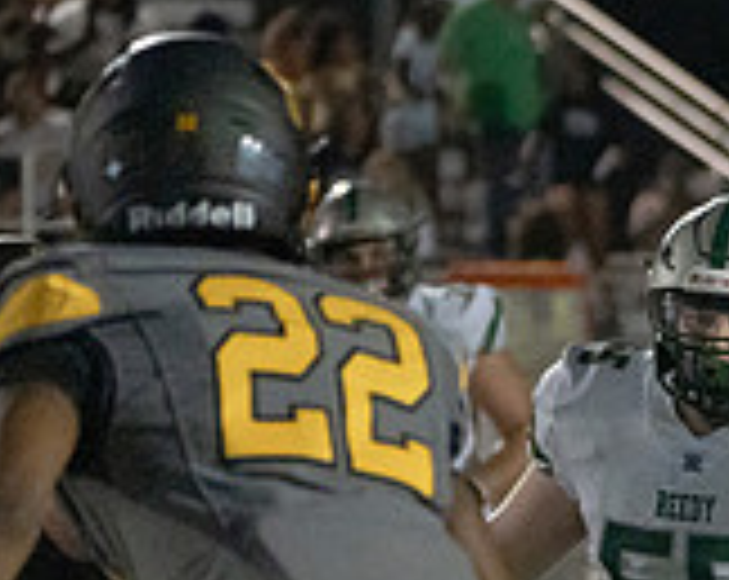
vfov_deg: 2.2
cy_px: 879
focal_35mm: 691
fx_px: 14882
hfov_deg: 2.8
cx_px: 1170
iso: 20000
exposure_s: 1/1000
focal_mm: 185
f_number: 5.6
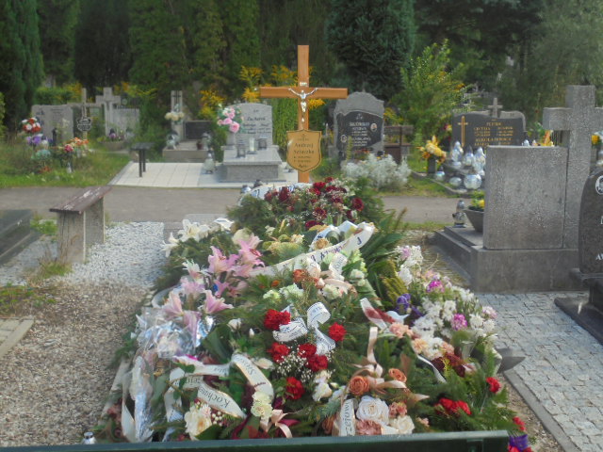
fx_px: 749
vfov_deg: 33.6
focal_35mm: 43
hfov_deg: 43.9
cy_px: 226
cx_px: 302
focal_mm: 7.8
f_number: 4.5
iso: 100
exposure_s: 1/160
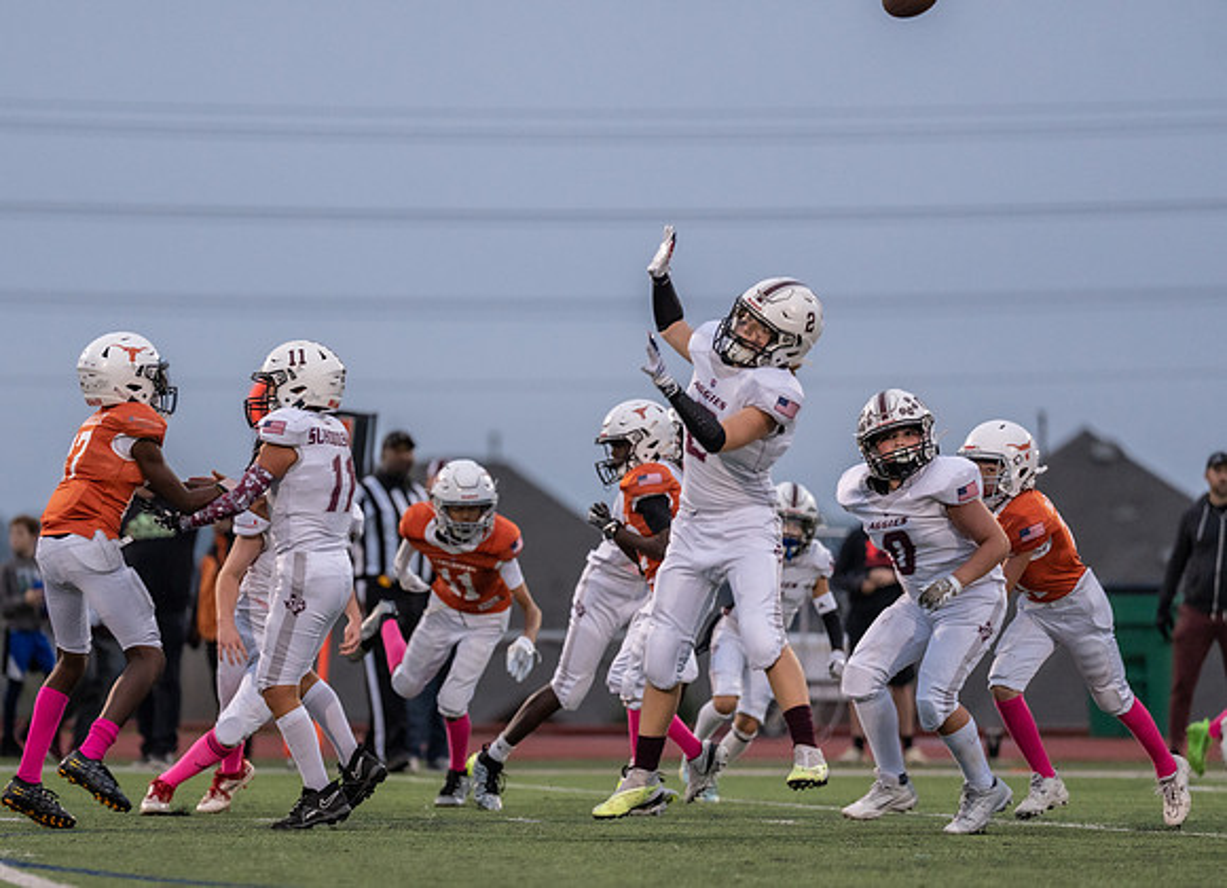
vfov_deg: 5.7
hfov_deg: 7.8
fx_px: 8956
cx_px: 421
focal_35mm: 256
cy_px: 537
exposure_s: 1/1250
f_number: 2.8
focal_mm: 200
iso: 2000
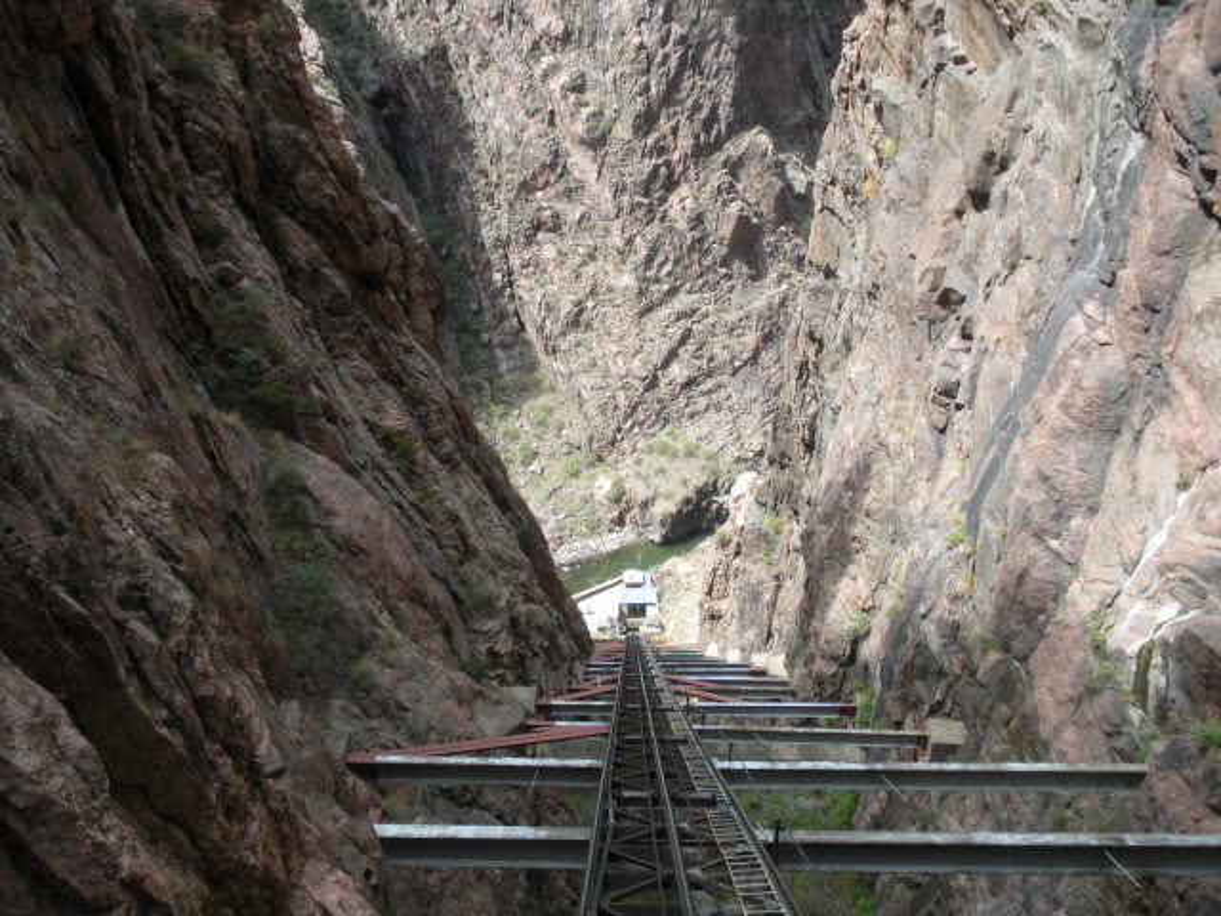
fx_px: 1270
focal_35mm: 36
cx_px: 610
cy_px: 458
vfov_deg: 39.7
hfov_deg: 51.4
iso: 64
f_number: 3.5
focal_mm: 6.3
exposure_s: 1/175
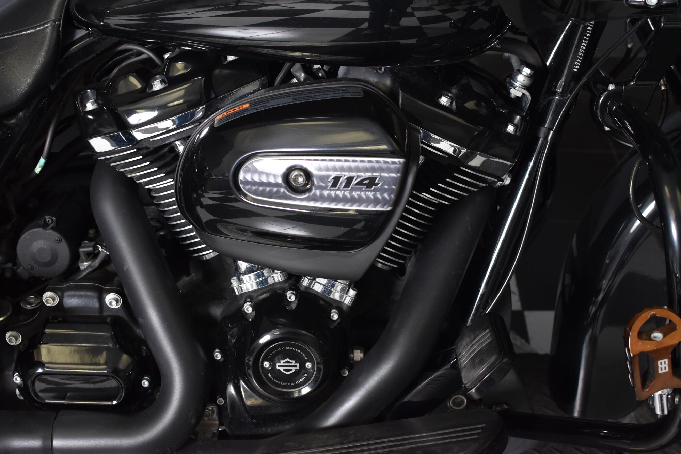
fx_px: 993
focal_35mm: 52
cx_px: 340
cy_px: 227
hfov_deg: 37.9
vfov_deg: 25.7
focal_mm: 35
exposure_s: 1/160
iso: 800
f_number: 4.5
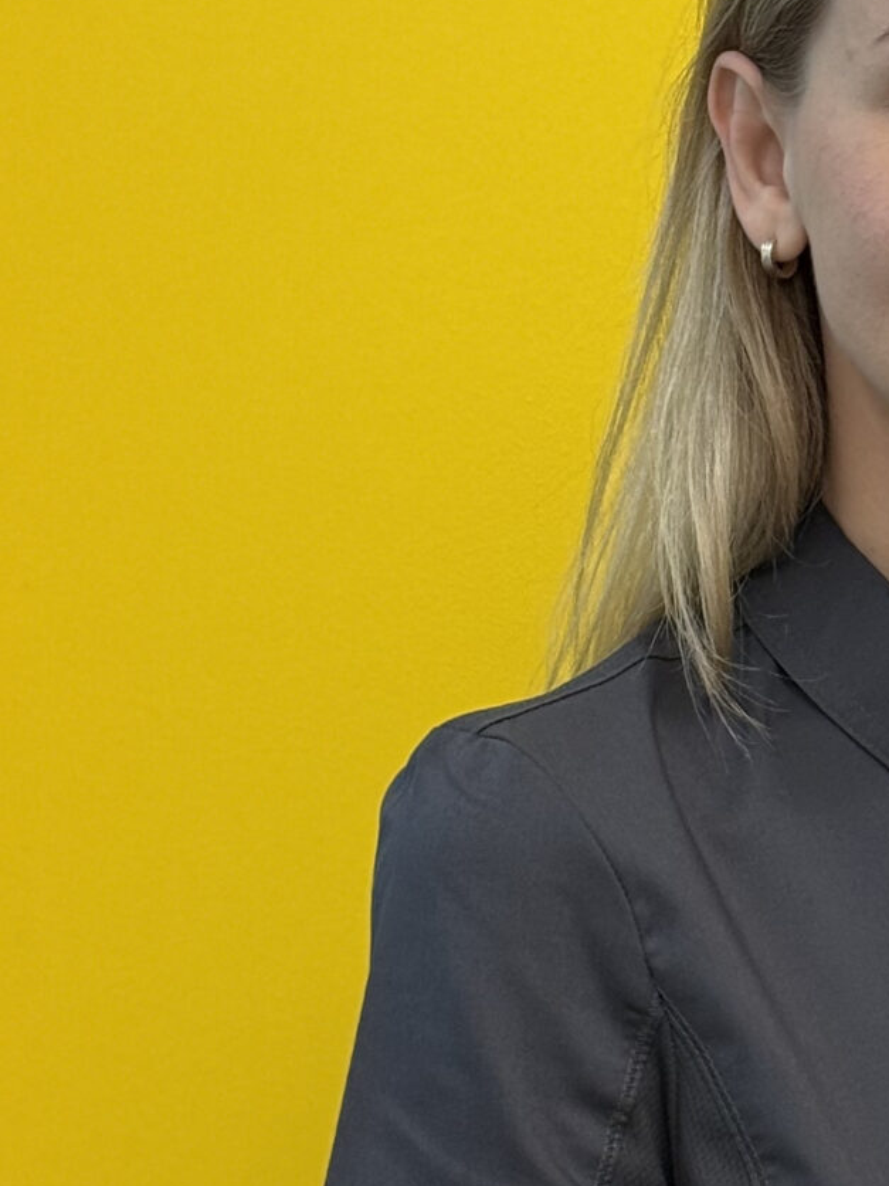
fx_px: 5034
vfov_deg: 13.4
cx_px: 1089
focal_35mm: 147
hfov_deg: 9.9
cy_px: 785
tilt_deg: -4.9
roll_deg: -1.8
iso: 80
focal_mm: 6.76
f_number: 1.78
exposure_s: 1/100
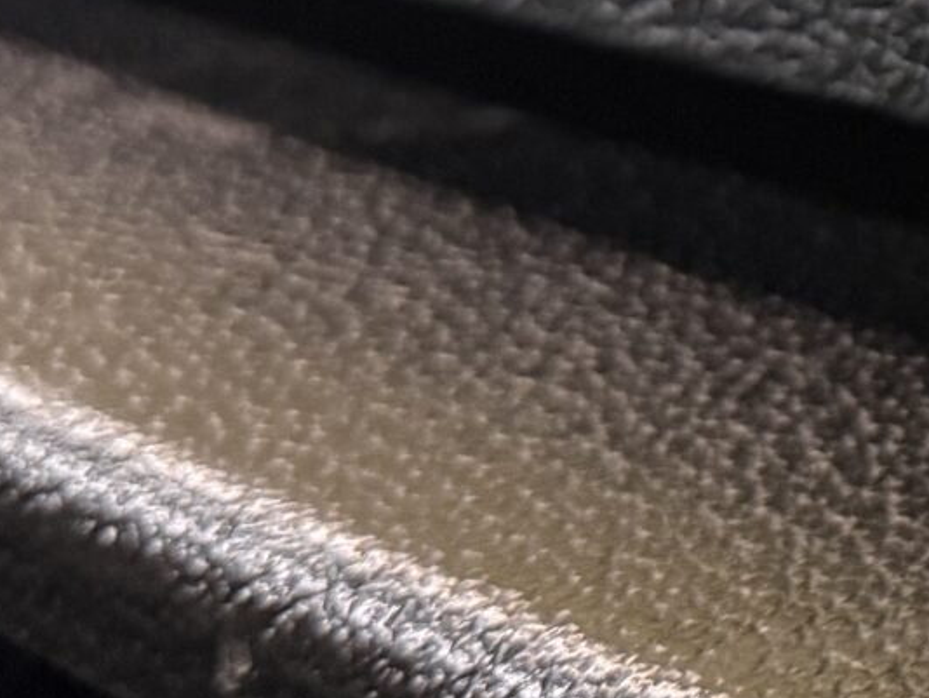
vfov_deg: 12.2
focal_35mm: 115
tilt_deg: -4.5
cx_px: 1574
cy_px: -409
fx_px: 3088
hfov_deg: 15.2
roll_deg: -1.2
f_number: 1.78
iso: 320
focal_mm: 6.76
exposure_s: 1/50
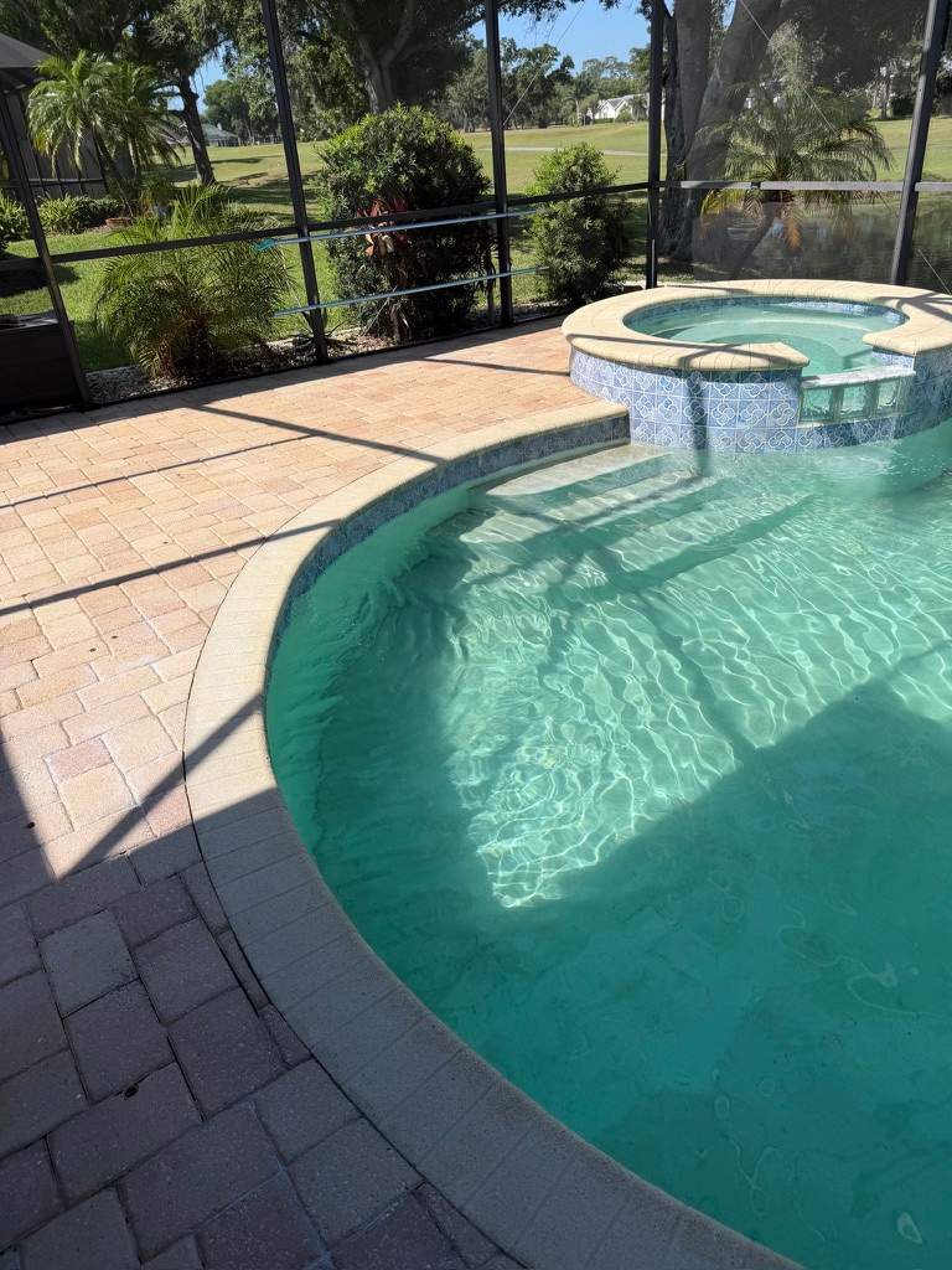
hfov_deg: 56.8
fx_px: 880
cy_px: 635
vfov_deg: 71.6
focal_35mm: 24
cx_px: 476
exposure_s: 1/3021
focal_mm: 6.76
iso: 80
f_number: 1.78
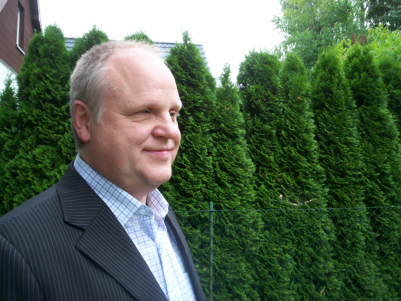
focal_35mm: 36
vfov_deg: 39.7
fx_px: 417
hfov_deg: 51.4
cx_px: 200
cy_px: 150
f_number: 4.5
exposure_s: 1/63.8
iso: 100
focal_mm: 5.9
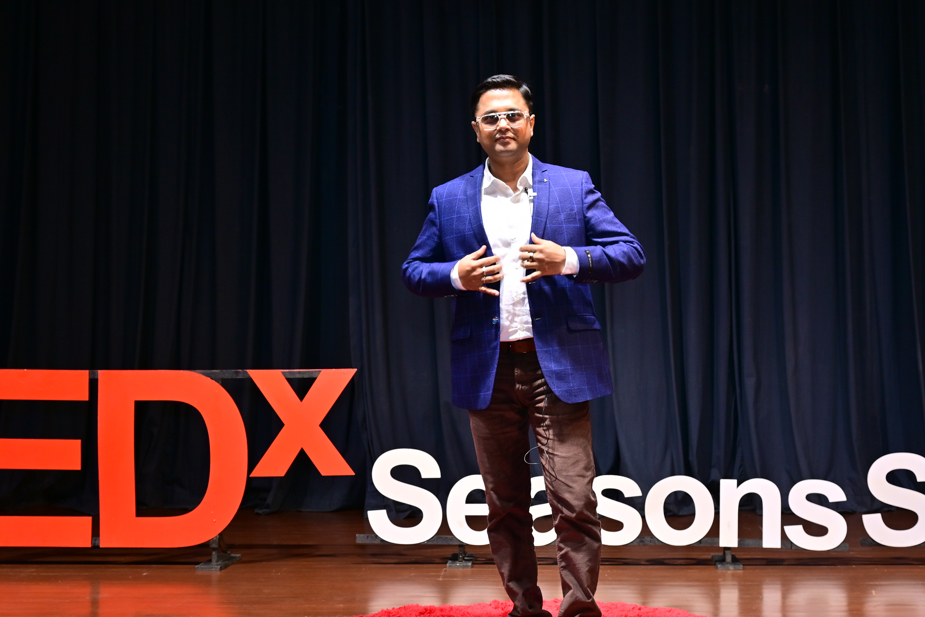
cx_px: 521
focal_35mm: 50
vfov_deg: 27.0
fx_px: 1285
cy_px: 313
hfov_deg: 39.5
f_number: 4.5
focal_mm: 32
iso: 200
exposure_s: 1/60
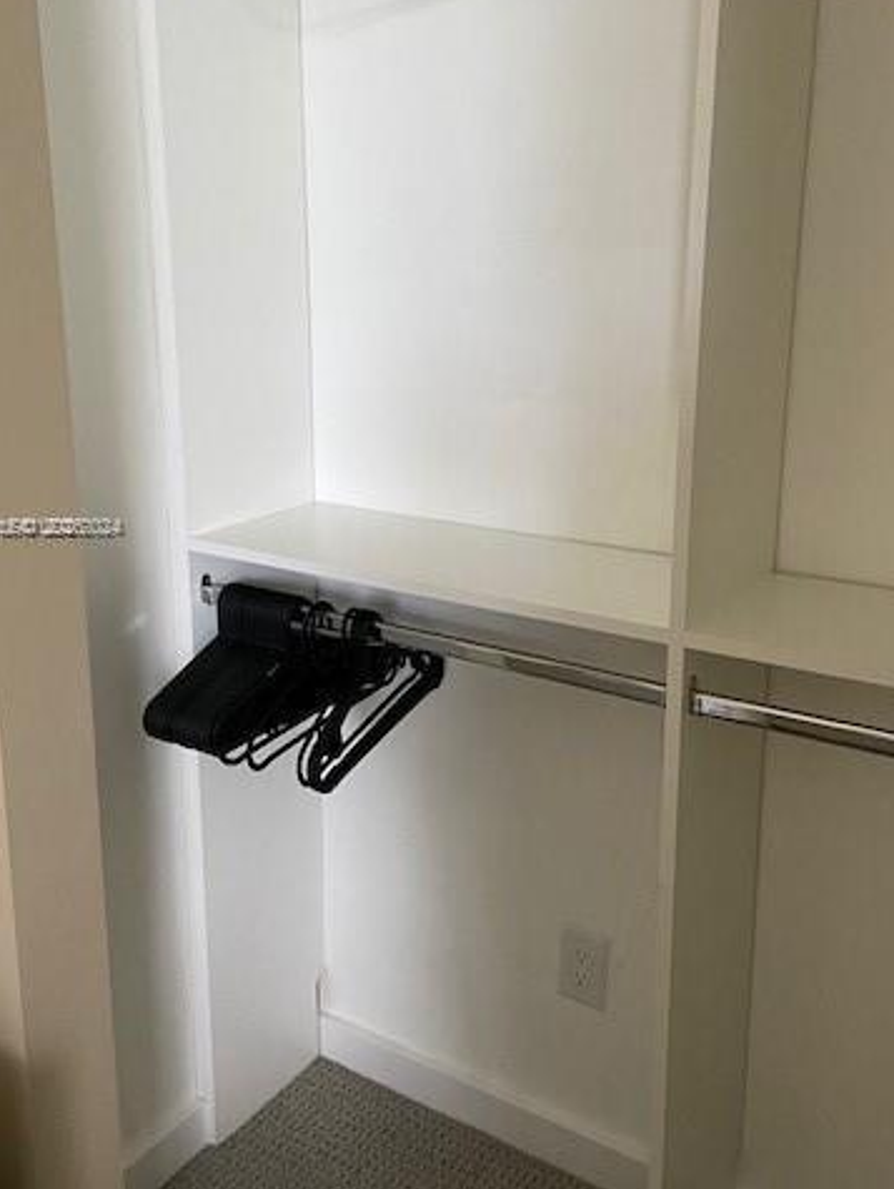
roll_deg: +0.5
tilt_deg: -13.2
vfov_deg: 52.5
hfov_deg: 40.7
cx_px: 436
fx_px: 1204
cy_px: 528
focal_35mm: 35
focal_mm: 4.25
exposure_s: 1/60
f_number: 1.8
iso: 400
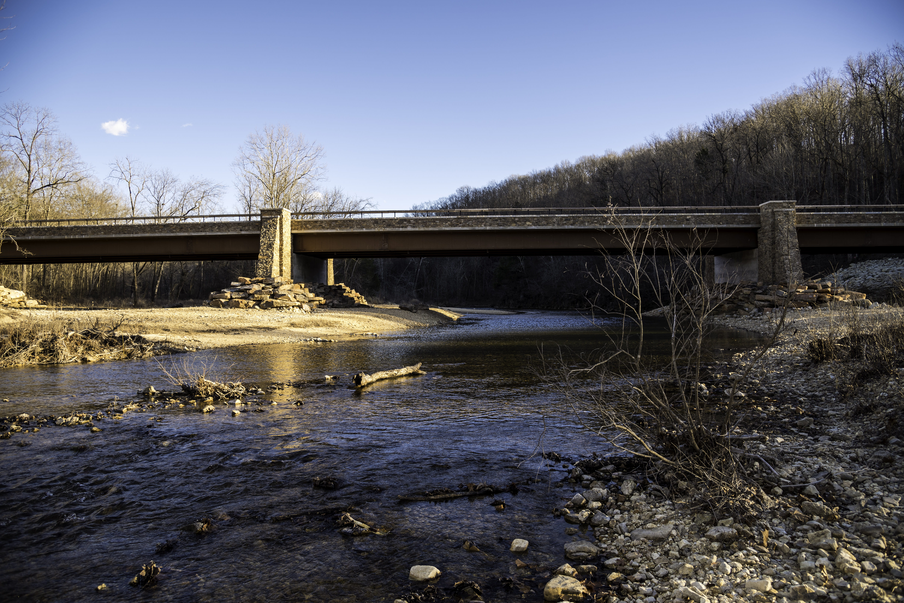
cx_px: 452
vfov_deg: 53.2
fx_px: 603
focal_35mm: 24
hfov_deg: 73.7
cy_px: 302
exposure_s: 1/200
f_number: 5
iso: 110
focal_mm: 24
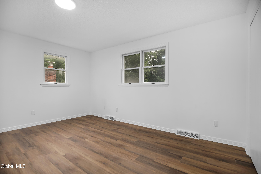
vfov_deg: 73.8
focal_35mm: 16
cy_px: 87
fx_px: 116
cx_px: 130
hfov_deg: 96.7
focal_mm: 16
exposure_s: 1/25
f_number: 4
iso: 250
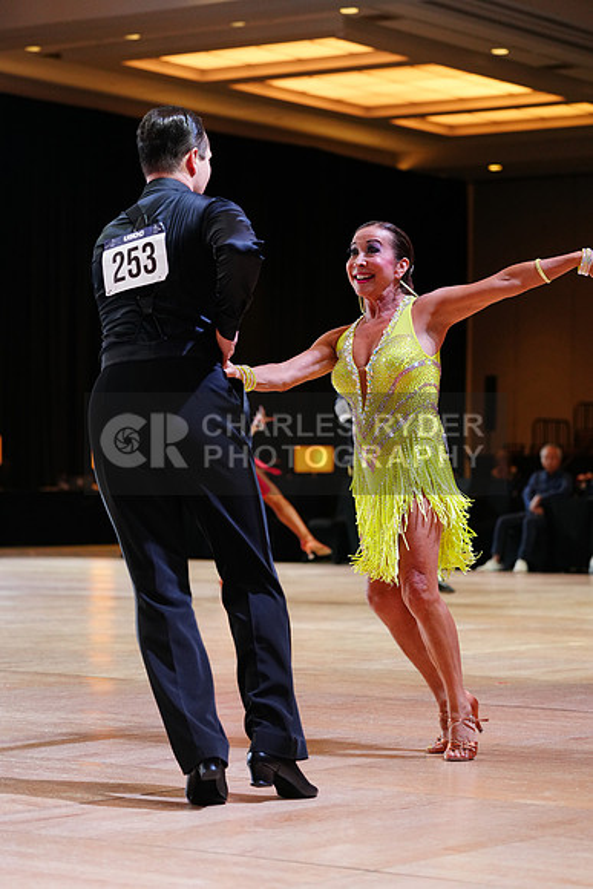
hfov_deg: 14.3
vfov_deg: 21.2
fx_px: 2370
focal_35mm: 96
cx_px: 296
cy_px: 444
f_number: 4
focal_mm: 96
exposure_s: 1/250
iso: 2500
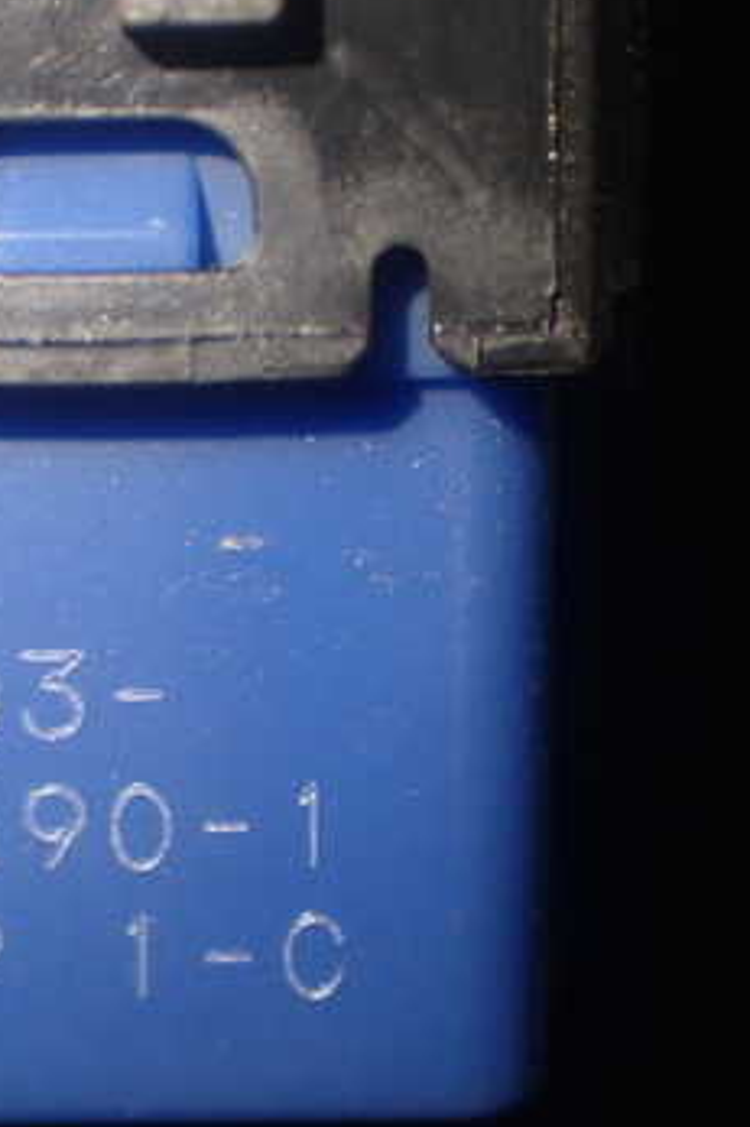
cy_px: 705
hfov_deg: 15.1
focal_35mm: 90
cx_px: 120
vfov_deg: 22.6
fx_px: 2815
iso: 400
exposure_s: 1/50
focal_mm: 9.01
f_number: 3.2
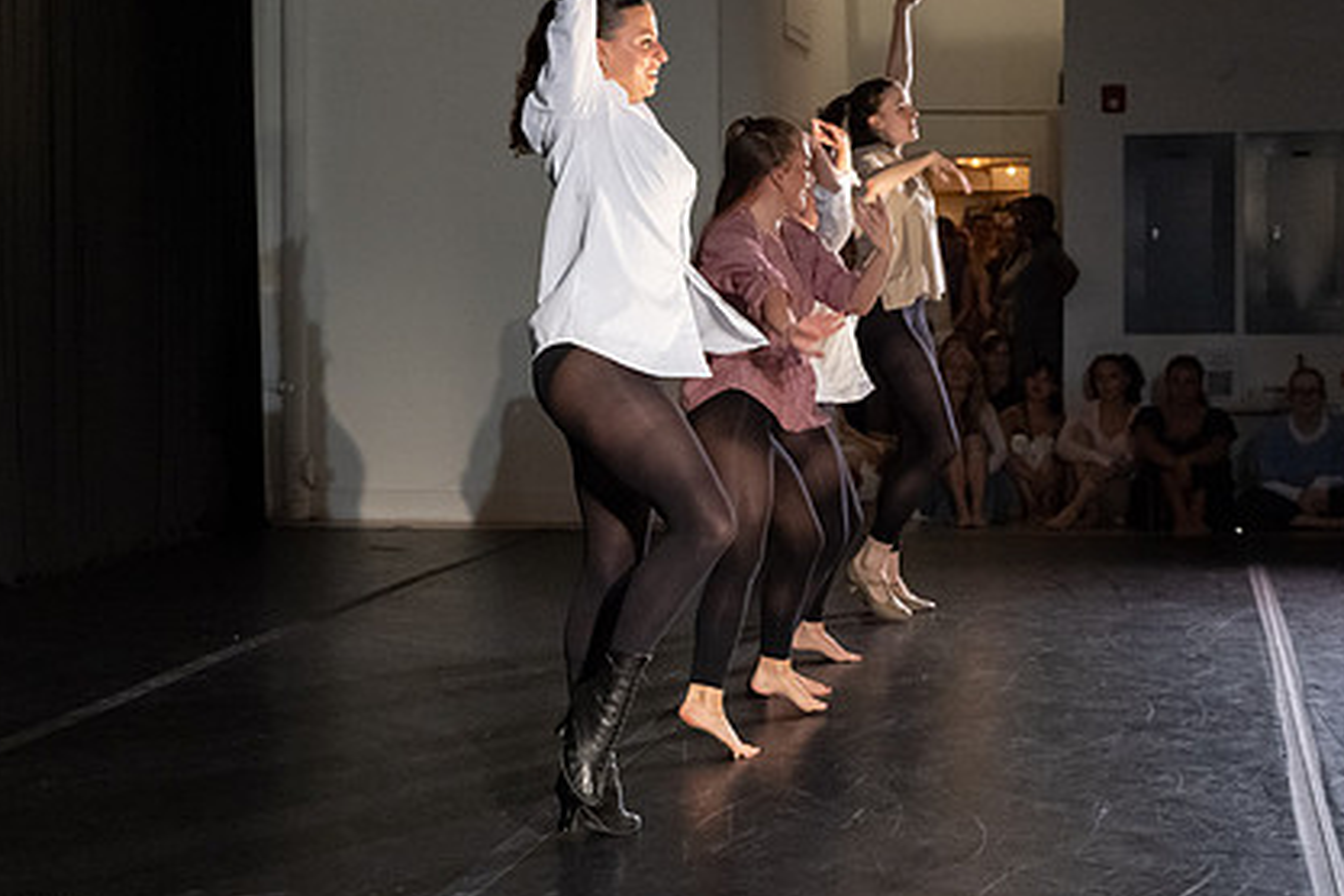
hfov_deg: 28.8
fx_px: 2613
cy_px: 387
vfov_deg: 19.4
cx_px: 605
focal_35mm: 70
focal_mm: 48
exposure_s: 1/400
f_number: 4
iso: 6400
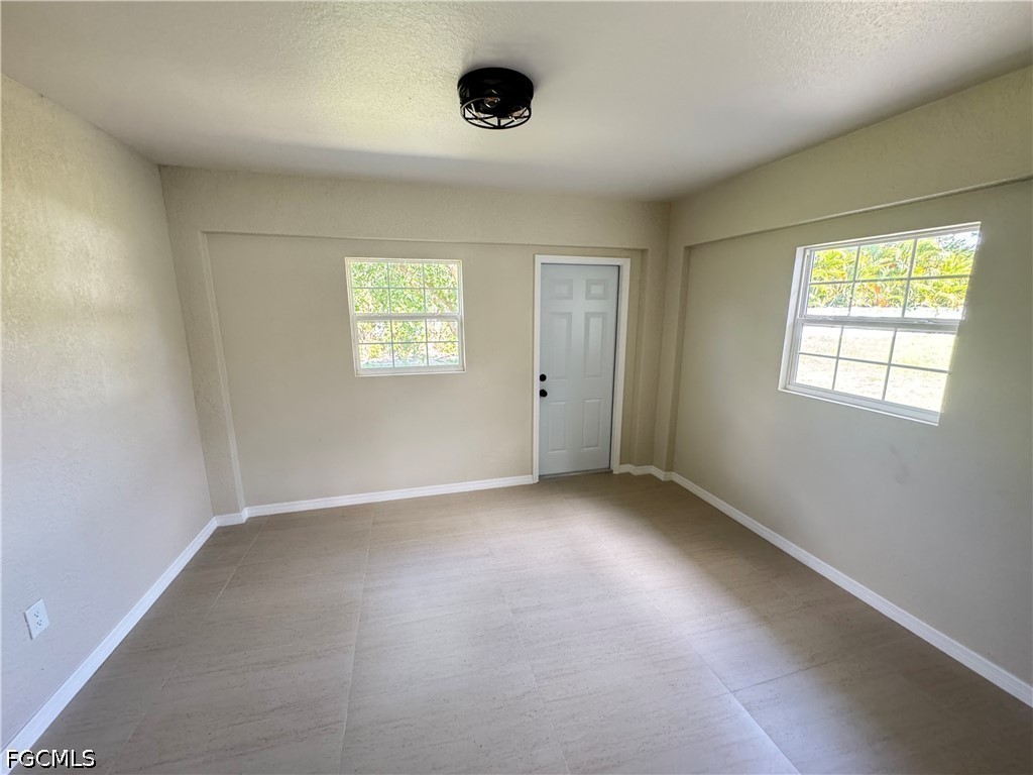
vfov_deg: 85.7
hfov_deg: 102.1
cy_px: 388
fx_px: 418
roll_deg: -0.1
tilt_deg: -11.5
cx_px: 516
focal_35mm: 14
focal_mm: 2.22
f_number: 2.2
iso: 320
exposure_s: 1/81
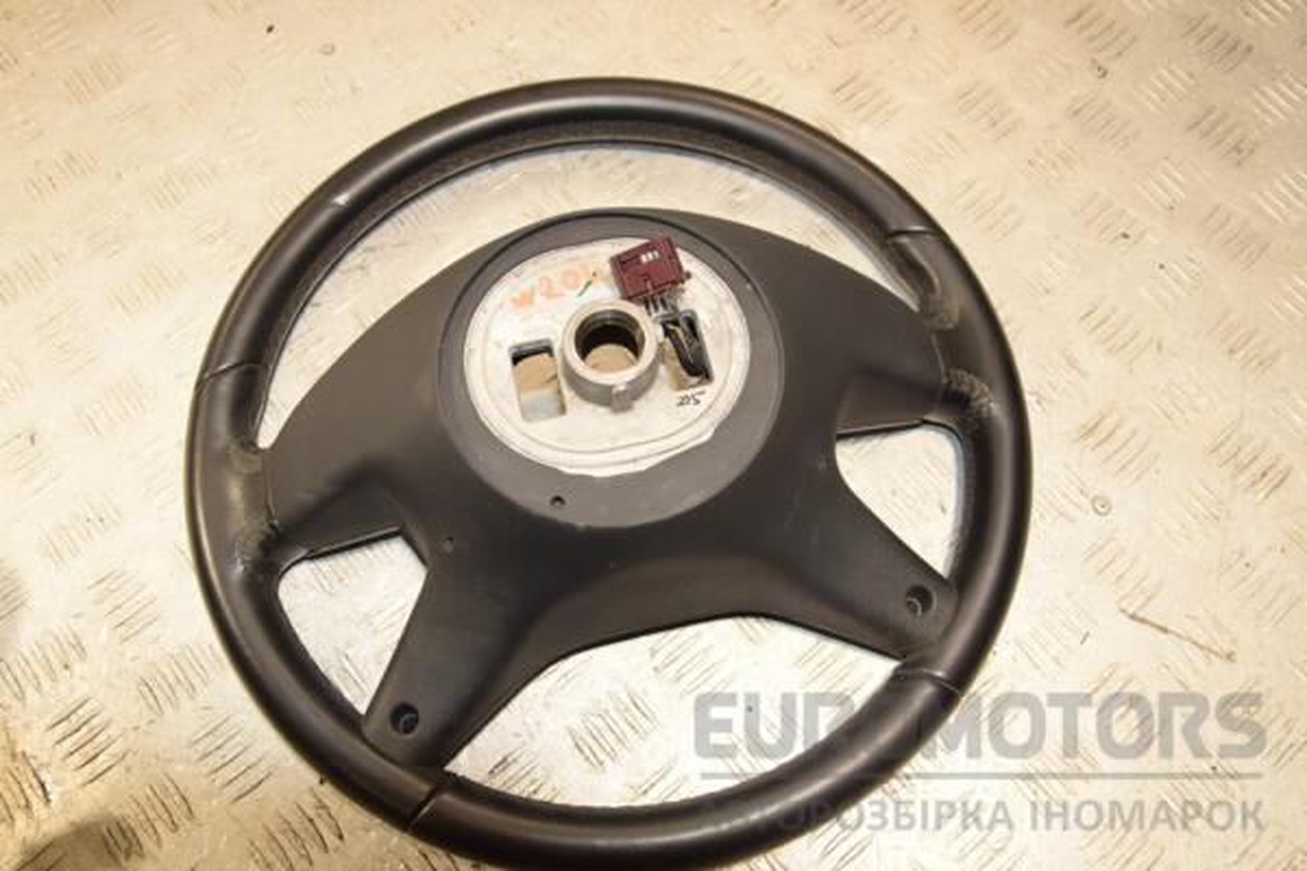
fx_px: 1198
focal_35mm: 33
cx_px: 654
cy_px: 436
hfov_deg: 57.2
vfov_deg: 40.0
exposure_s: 1/200
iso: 800
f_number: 6.3
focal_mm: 22
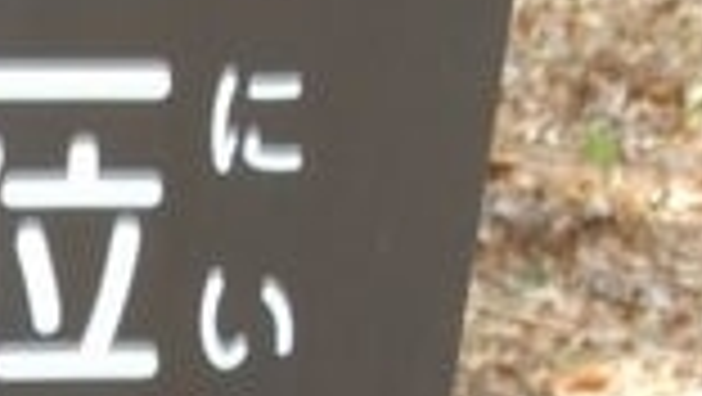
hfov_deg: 5.7
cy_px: 351
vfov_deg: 3.2
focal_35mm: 376
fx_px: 7004
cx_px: -452
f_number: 4.5
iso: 110
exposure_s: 1/30
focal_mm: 13.7
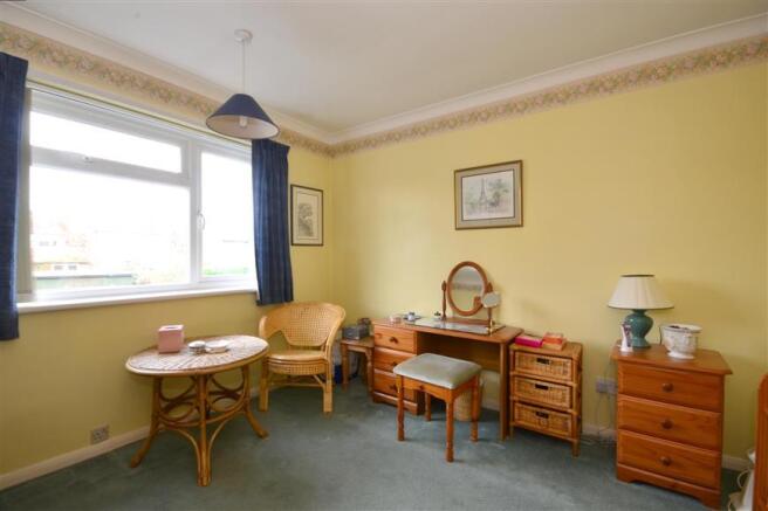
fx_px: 320
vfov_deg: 77.3
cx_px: 384
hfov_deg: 100.4
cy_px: 256
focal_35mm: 15
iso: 200
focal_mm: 10
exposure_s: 1/1.6
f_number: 11
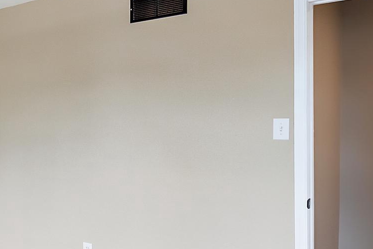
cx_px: -41
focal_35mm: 44
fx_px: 456
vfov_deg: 30.5
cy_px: 127
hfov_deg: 37.1
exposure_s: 1/80
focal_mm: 16
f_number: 4
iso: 4000
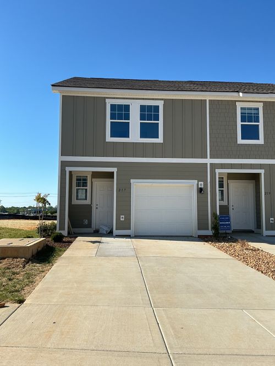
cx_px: 138
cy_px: 183
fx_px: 307
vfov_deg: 61.7
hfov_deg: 48.2
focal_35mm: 29
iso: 25
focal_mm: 3
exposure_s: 1/1912
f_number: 1.8
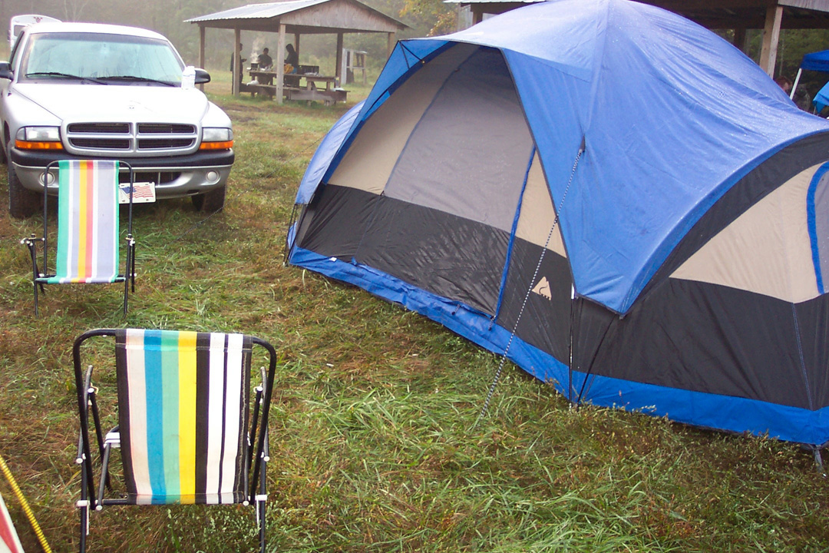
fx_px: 875
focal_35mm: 38
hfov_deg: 50.7
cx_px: 414
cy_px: 276
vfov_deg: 35.1
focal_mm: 8
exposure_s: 1/60
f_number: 2.8
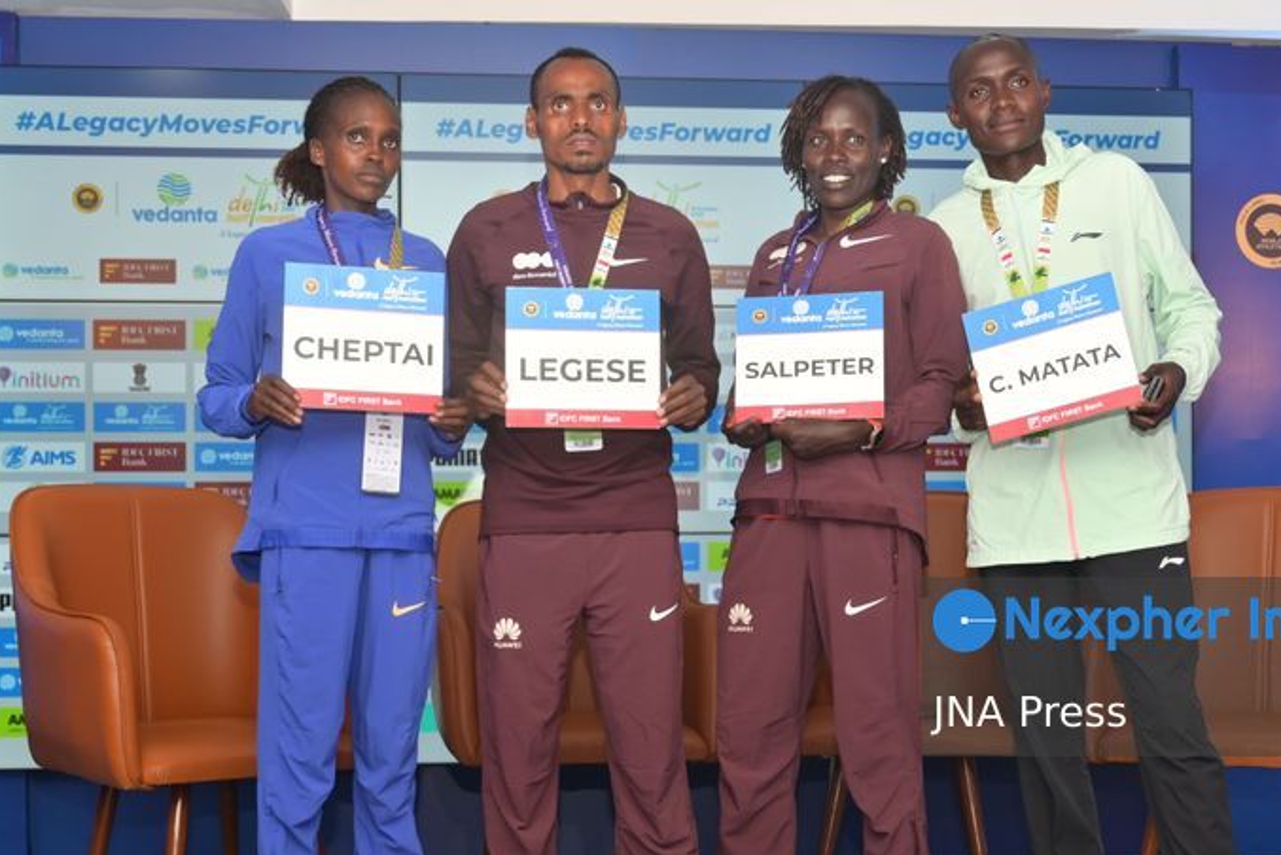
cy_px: 556
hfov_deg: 35.5
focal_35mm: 56
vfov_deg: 24.1
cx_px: 747
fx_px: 1993
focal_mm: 37
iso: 200
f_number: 4
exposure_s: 1/200
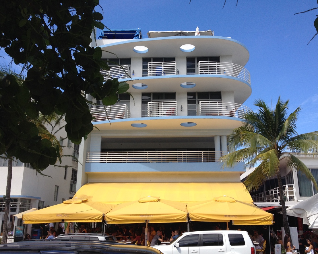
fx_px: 348
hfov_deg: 49.1
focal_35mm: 37
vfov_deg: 40.1
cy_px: 127
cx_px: 170
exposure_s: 1/1022
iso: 50
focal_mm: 4.28
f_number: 2.4
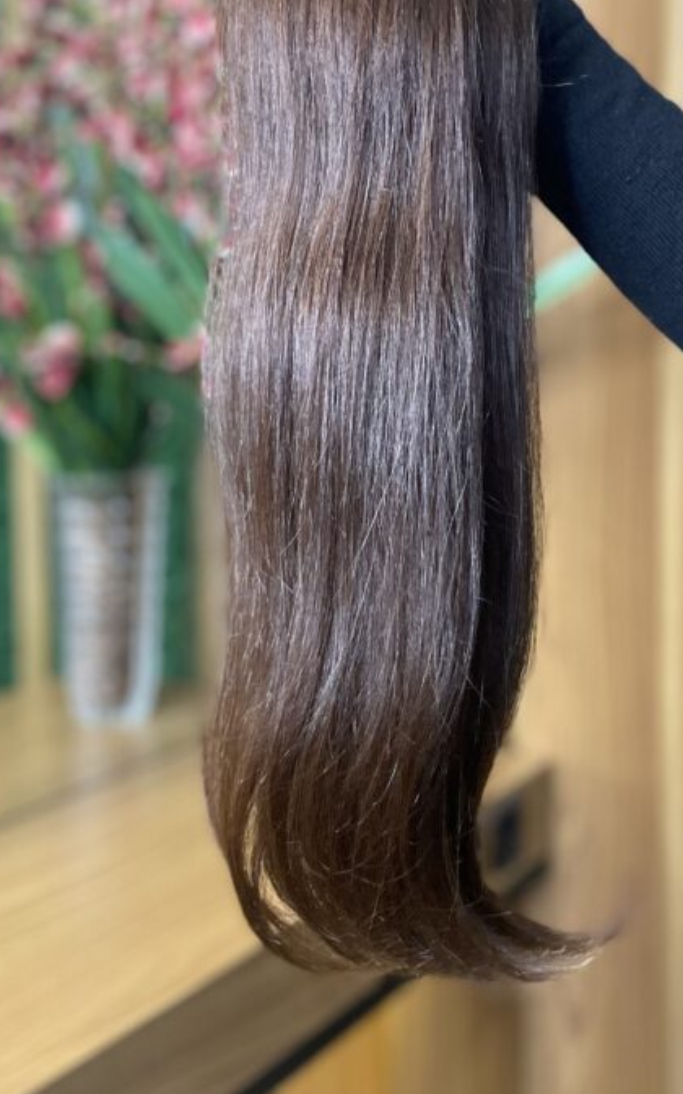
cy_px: 387
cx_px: 345
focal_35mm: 42
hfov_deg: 30.5
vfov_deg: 46.6
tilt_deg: -1.2
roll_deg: +1.1
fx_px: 1251
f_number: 1.6
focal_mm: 4.2
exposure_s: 1/60
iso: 160
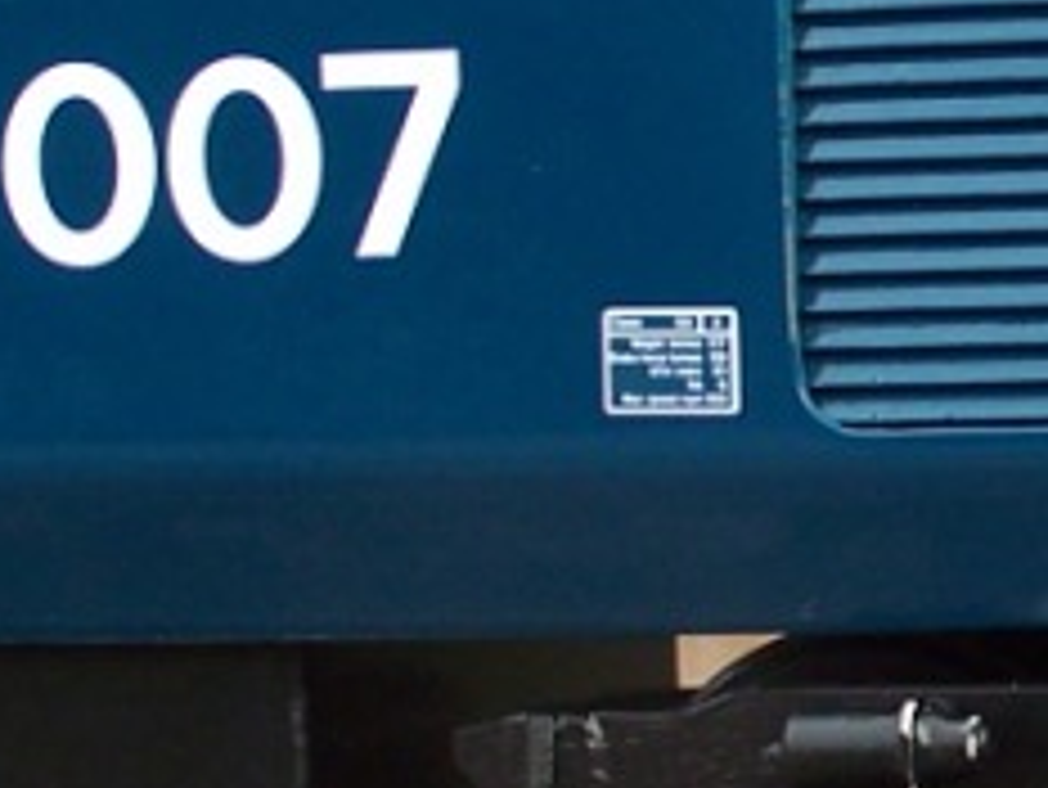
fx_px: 8905
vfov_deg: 5.1
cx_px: 1849
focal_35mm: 294
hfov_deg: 6.6
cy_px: 603
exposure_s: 1/90
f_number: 3.2
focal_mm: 11.1
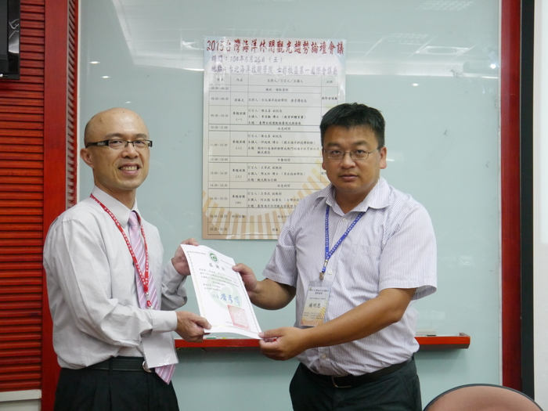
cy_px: 206
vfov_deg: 22.3
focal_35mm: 66
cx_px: 274
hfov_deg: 29.4
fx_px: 1045
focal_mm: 33
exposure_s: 1/60
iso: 1600
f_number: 5.2
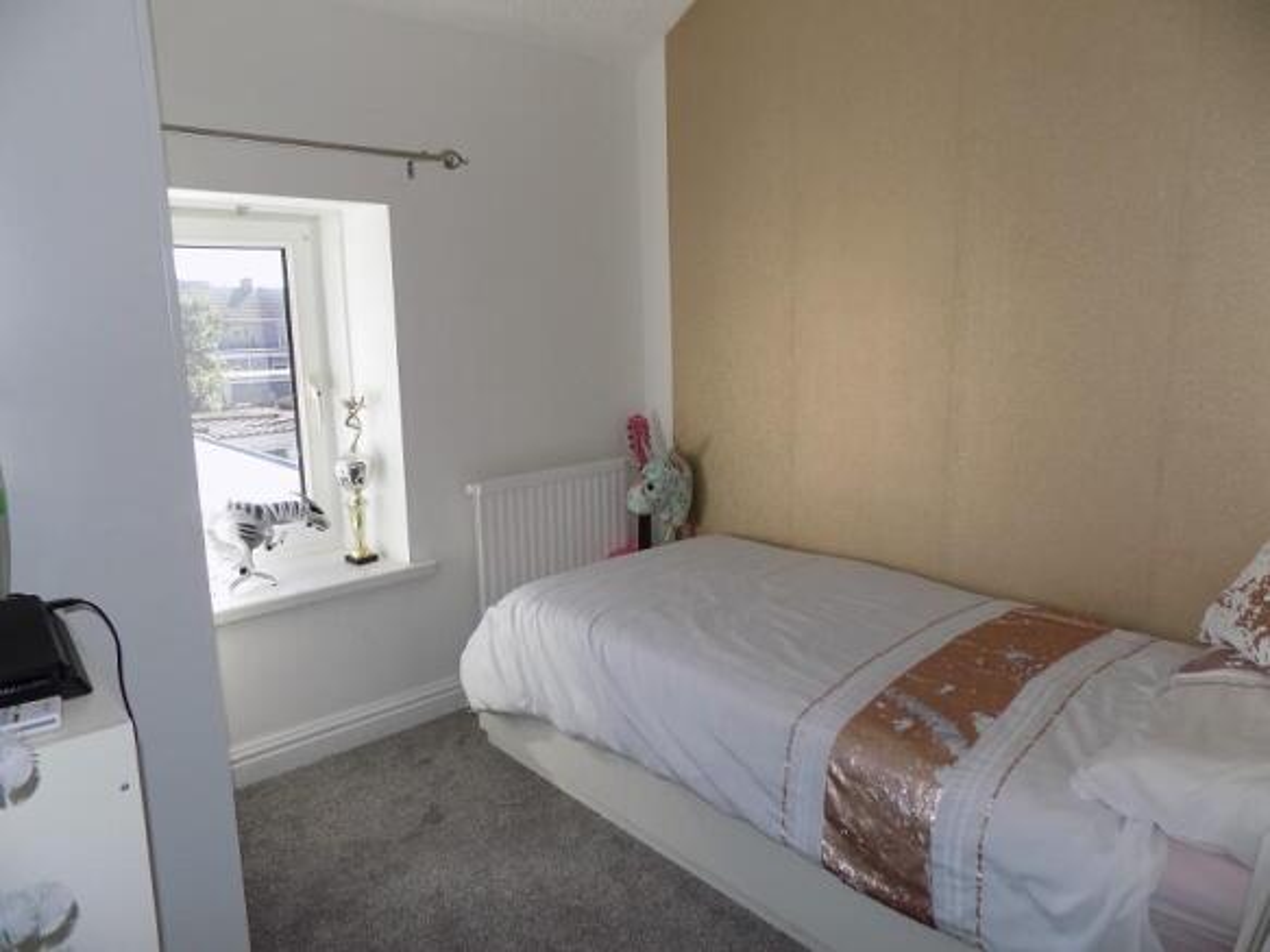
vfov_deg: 58.9
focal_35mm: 23
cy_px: 476
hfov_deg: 73.9
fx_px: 844
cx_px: 635
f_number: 3.1
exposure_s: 1/125
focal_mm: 4
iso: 80
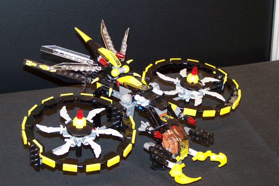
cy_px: 101
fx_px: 612
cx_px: 138
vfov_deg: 17.3
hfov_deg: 25.7
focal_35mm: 79
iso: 80
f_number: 3.2
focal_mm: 12.4
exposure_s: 1/2
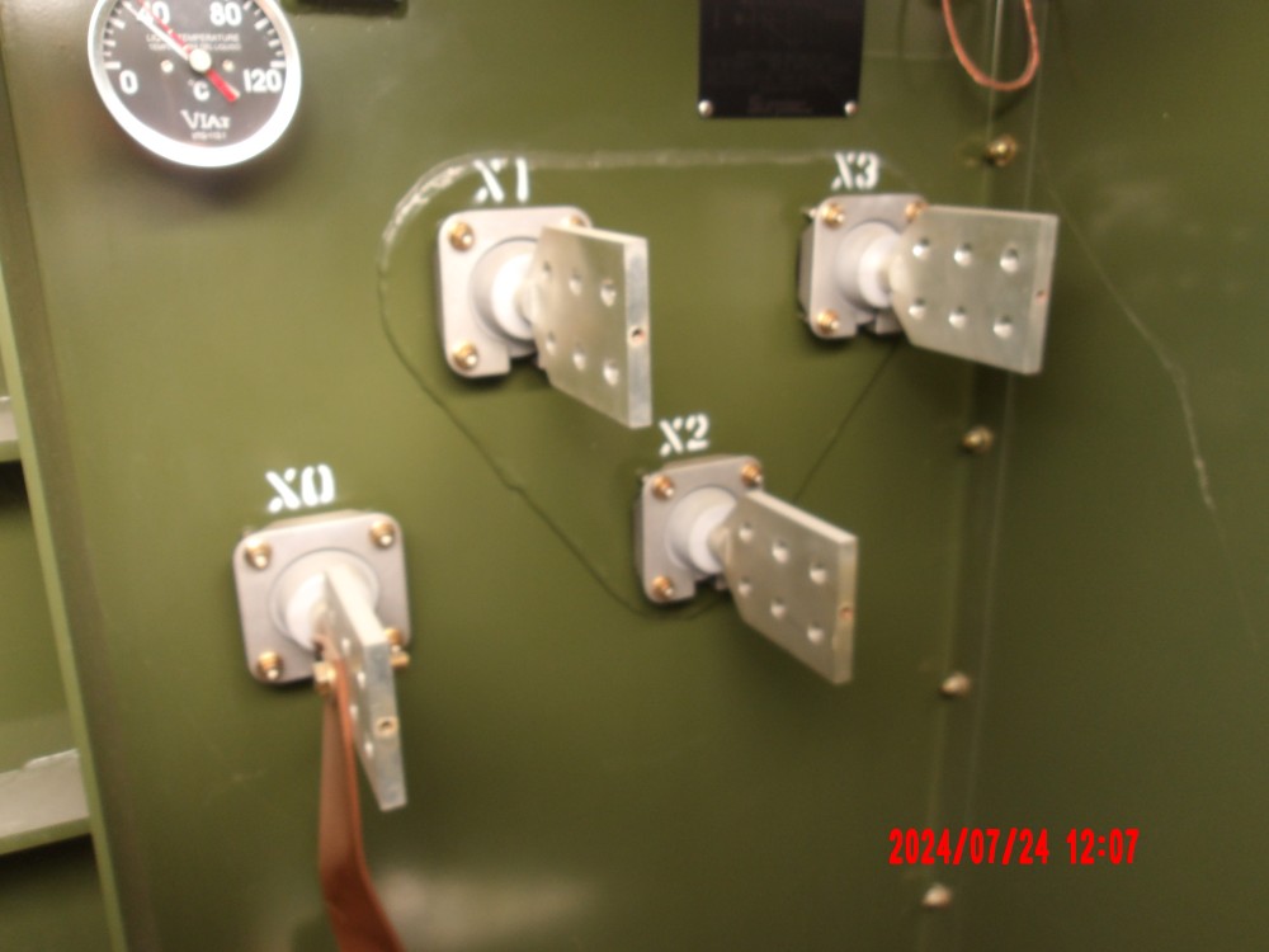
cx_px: 634
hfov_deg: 65.3
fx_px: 990
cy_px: 476
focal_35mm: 27
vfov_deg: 51.4
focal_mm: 4.9
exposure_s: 1/30
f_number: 3
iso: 170
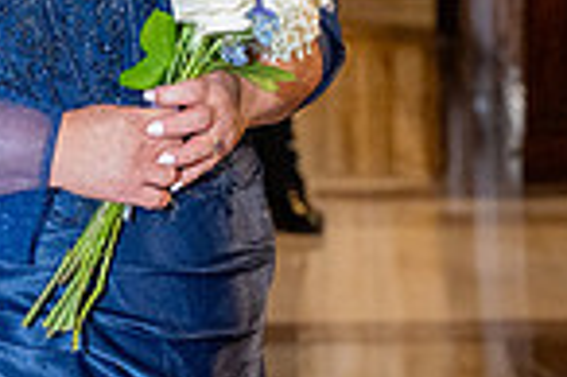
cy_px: -130
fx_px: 4374
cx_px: -427
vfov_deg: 4.9
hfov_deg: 7.2
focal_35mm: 278
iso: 2000
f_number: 4.5
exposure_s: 1/200
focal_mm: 70
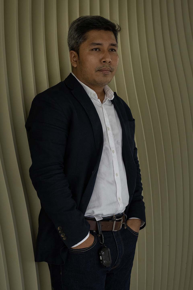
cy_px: 145
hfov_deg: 20.6
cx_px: 96
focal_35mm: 66
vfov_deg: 30.5
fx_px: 531
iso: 500
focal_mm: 66
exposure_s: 1/640
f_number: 8
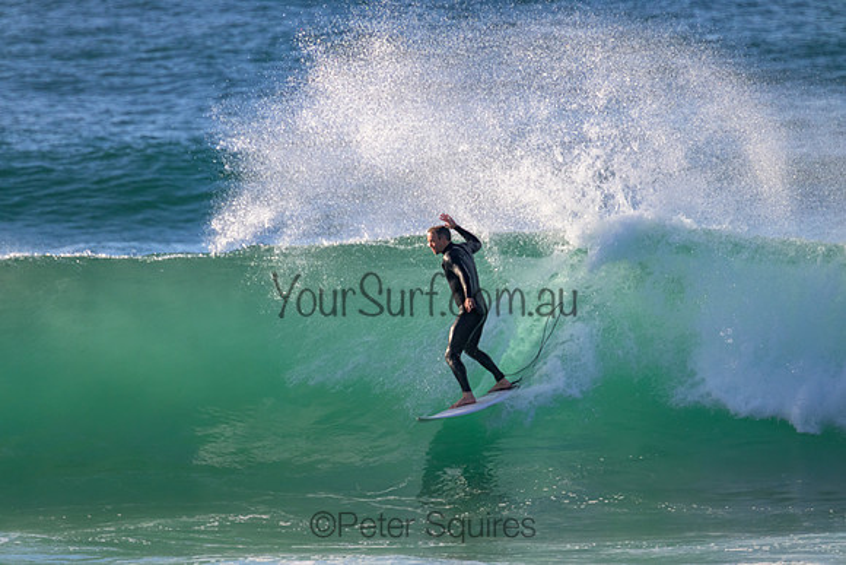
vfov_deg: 1.7
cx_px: 423
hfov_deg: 2.6
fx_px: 18804
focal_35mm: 800
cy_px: 282
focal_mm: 800
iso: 1100
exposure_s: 1/1250
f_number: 11
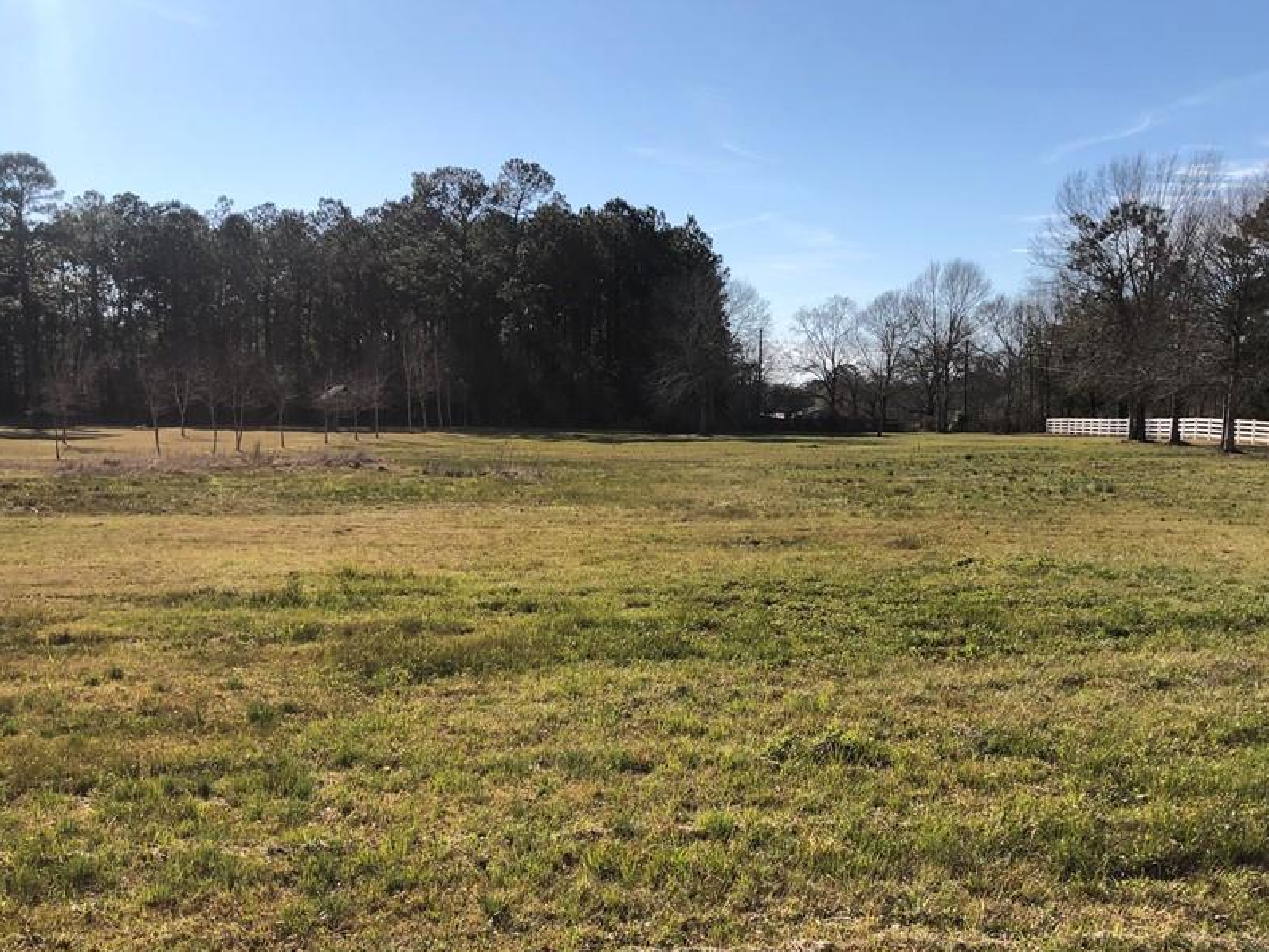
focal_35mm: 36
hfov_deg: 51.2
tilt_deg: -8.4
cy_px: 585
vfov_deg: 39.4
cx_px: 732
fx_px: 1320
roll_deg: -0.4
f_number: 1.8
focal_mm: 3.99
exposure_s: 1/2208
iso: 20
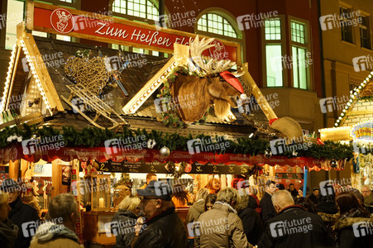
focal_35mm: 50
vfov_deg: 27.0
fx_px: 518
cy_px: 124
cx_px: 186
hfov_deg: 39.6
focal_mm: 50
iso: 1600
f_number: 3.2
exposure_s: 1/80
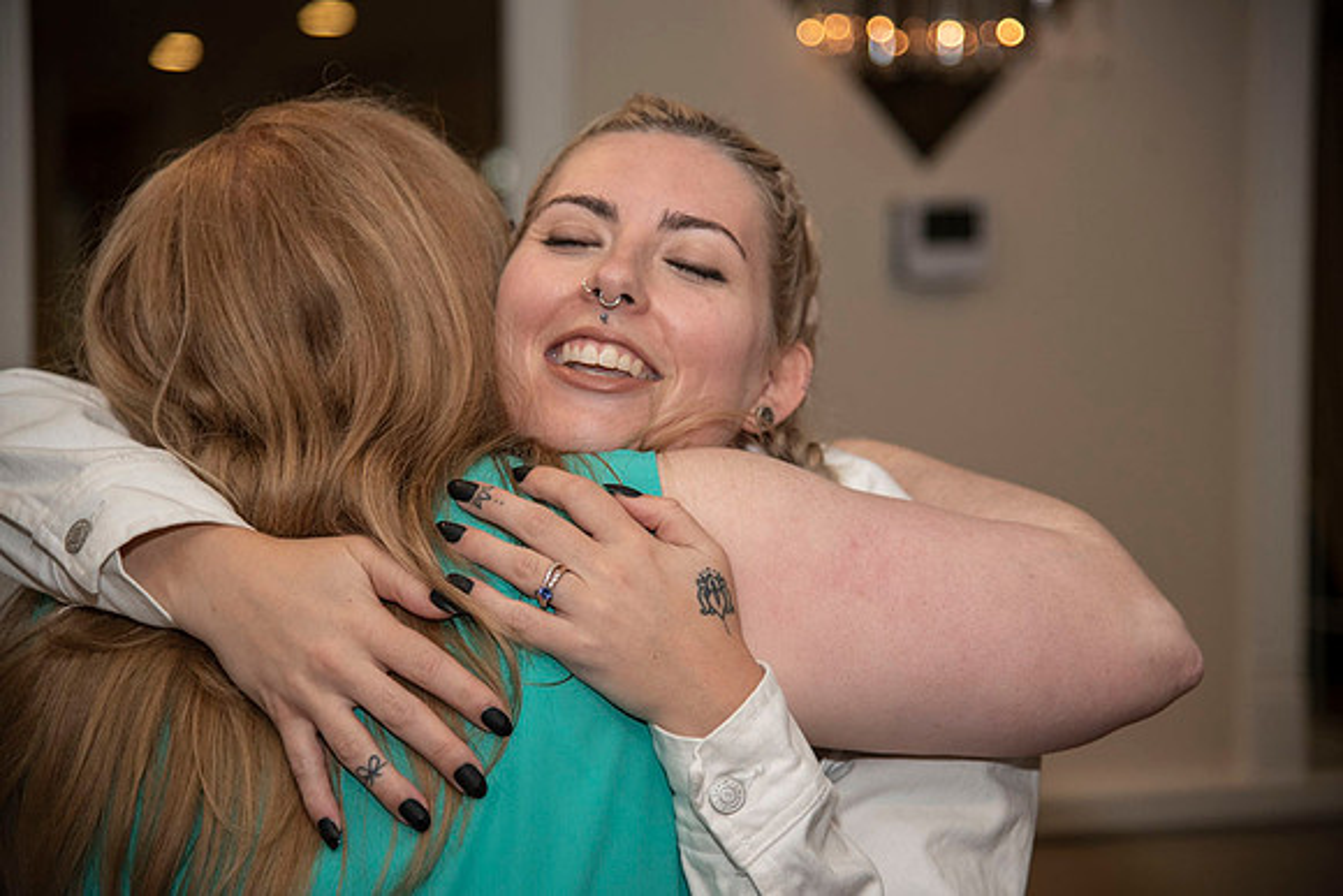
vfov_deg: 14.9
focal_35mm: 92
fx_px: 3433
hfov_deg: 22.1
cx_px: 672
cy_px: 448
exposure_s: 1/200
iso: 1000
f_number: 4
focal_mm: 92
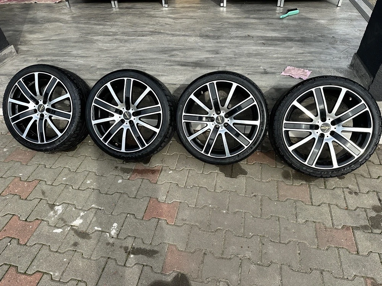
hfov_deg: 71.6
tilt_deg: -42.7
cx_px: 191
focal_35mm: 24
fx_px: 265
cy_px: 143
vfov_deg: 56.8
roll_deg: +4.8
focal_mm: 6.86
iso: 80
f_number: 1.78
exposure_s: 1/1692
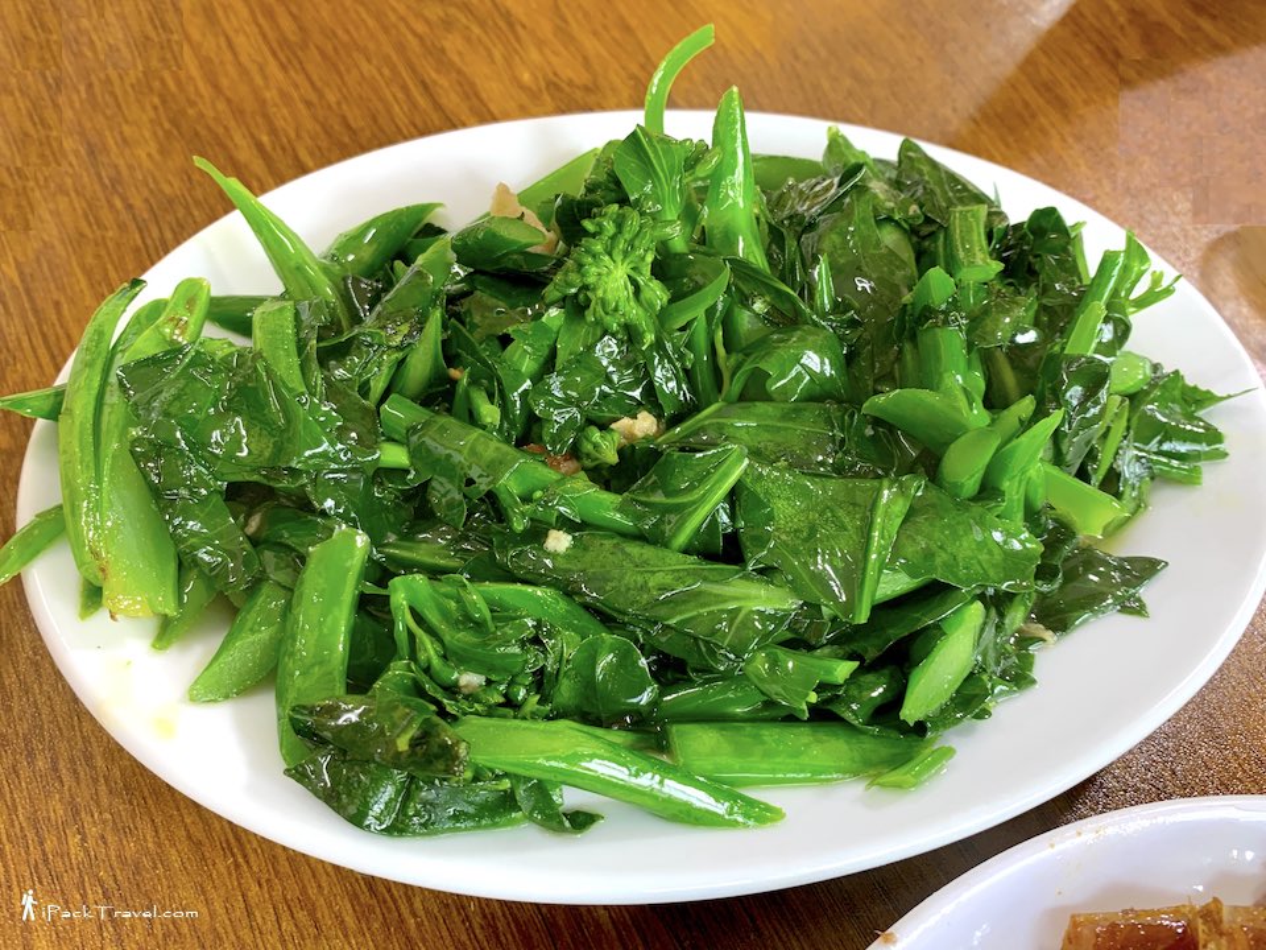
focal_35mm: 26
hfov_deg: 67.3
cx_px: 633
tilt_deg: -51.2
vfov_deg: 53.1
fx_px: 951
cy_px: 475
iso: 100
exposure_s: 1/66
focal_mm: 4.25
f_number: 1.8
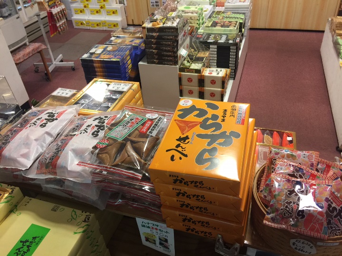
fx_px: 287
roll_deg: +4.1
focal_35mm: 29
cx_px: 171
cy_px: 128
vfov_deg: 48.2
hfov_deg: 61.7
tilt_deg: -36.8
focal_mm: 4.15
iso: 50
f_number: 2.2
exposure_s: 1/30
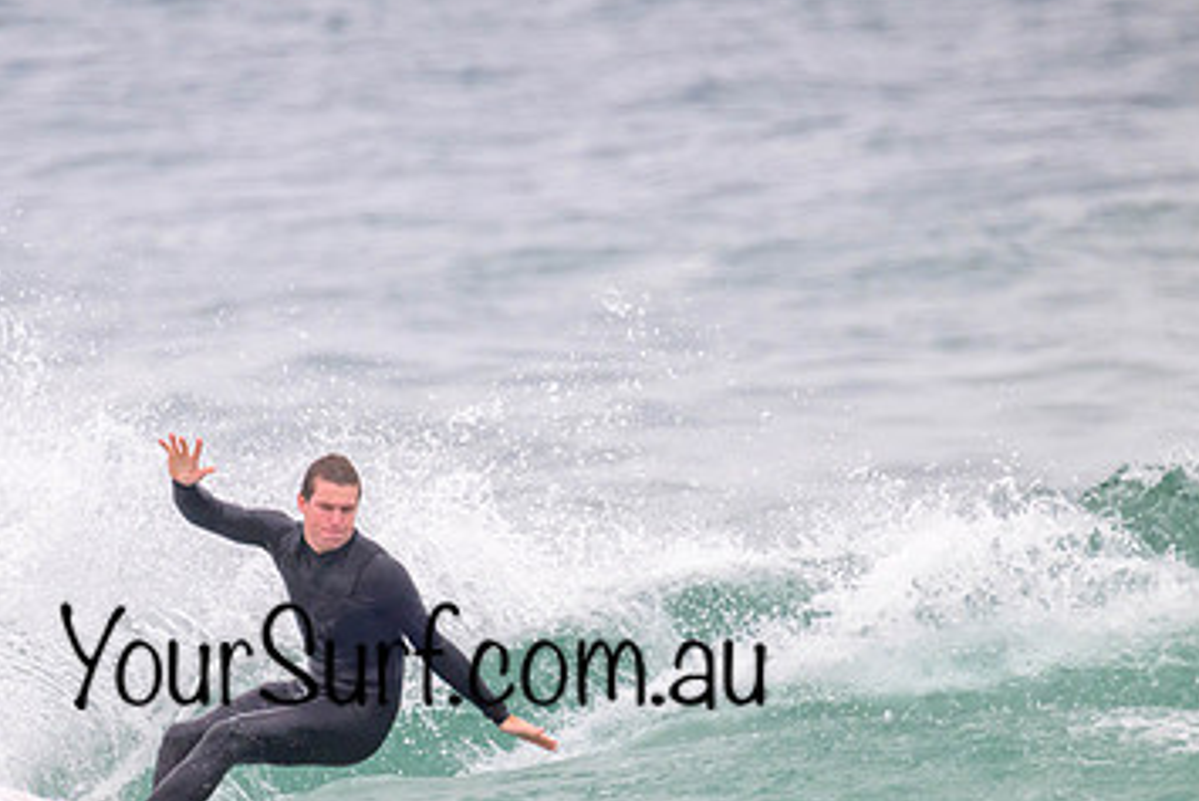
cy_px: 627
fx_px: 43513
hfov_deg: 1.6
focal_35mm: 1306
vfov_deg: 1.1
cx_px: 409
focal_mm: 800
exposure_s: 1/2000
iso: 1600
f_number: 11
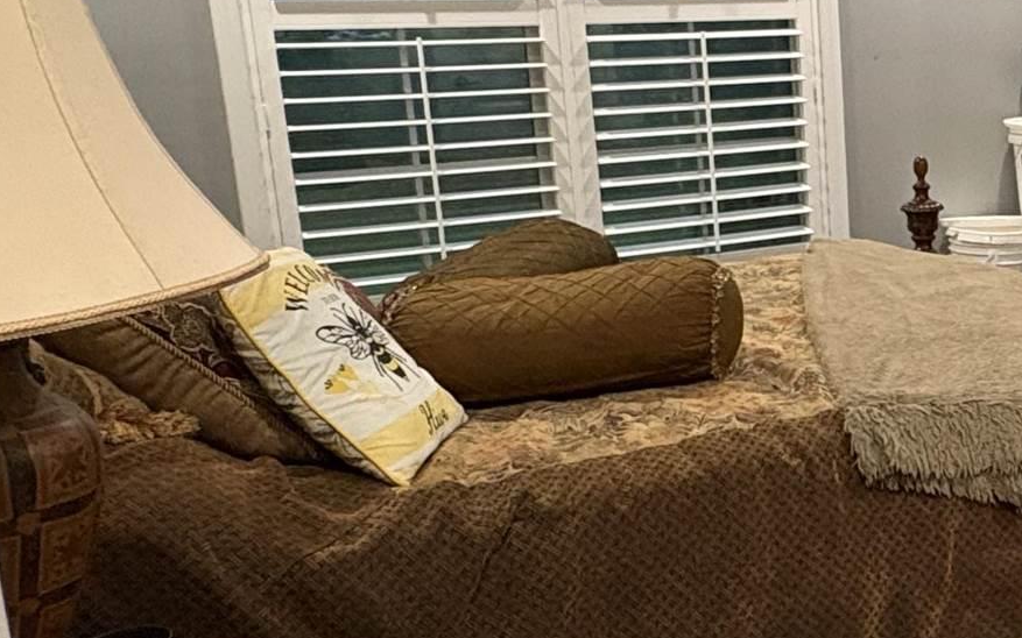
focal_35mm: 52
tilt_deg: -11.5
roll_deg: +1.0
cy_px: 302
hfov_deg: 33.8
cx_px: 1126
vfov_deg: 24.9
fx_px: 1448
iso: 500
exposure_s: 1/60
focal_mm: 2.22
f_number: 2.2
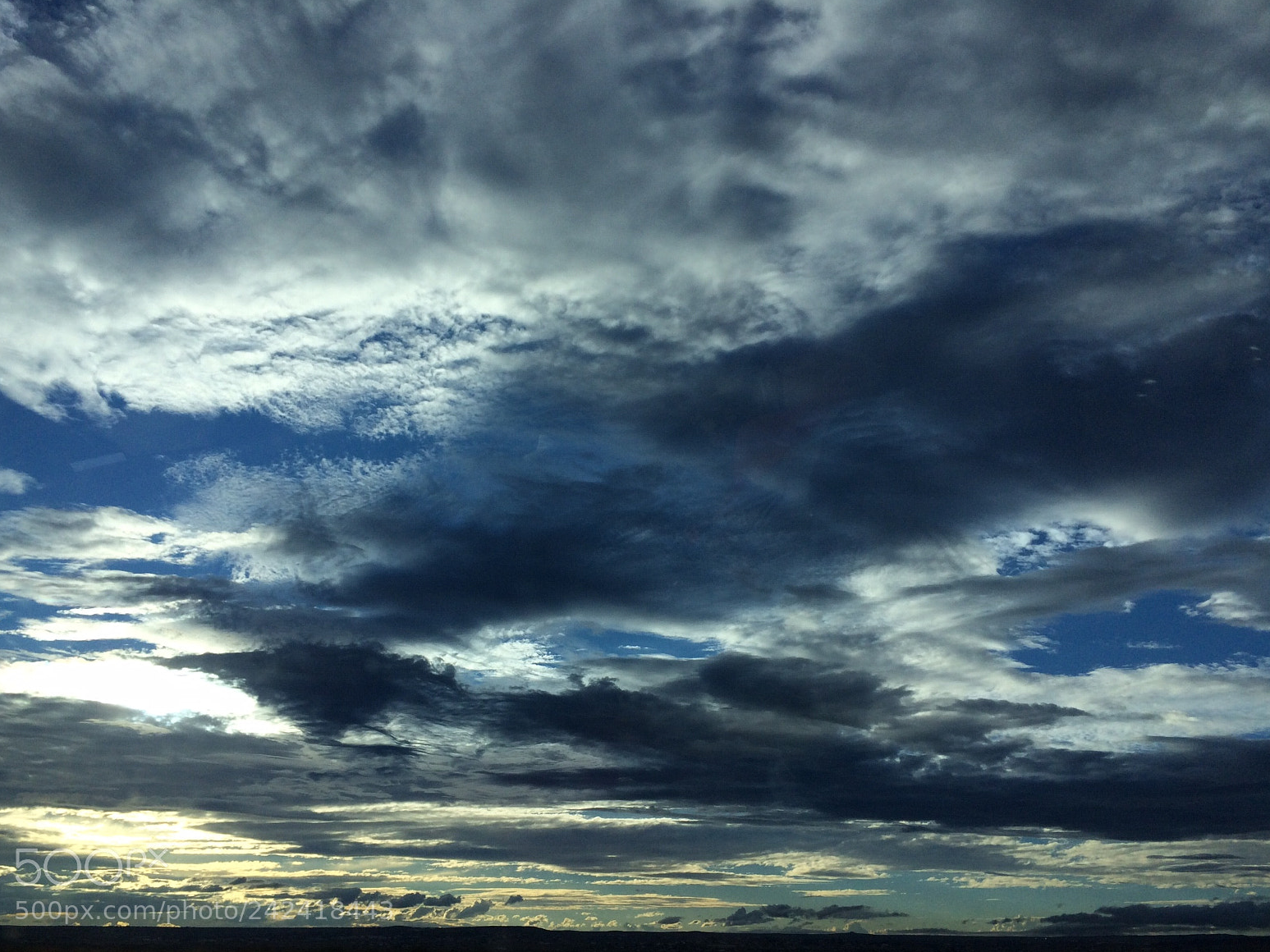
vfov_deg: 46.8
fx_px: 1101
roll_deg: +0.6
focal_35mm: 30
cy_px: 483
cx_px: 621
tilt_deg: +18.9
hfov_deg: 60.0
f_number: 2.2
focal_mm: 4.15
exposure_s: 1/651
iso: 32
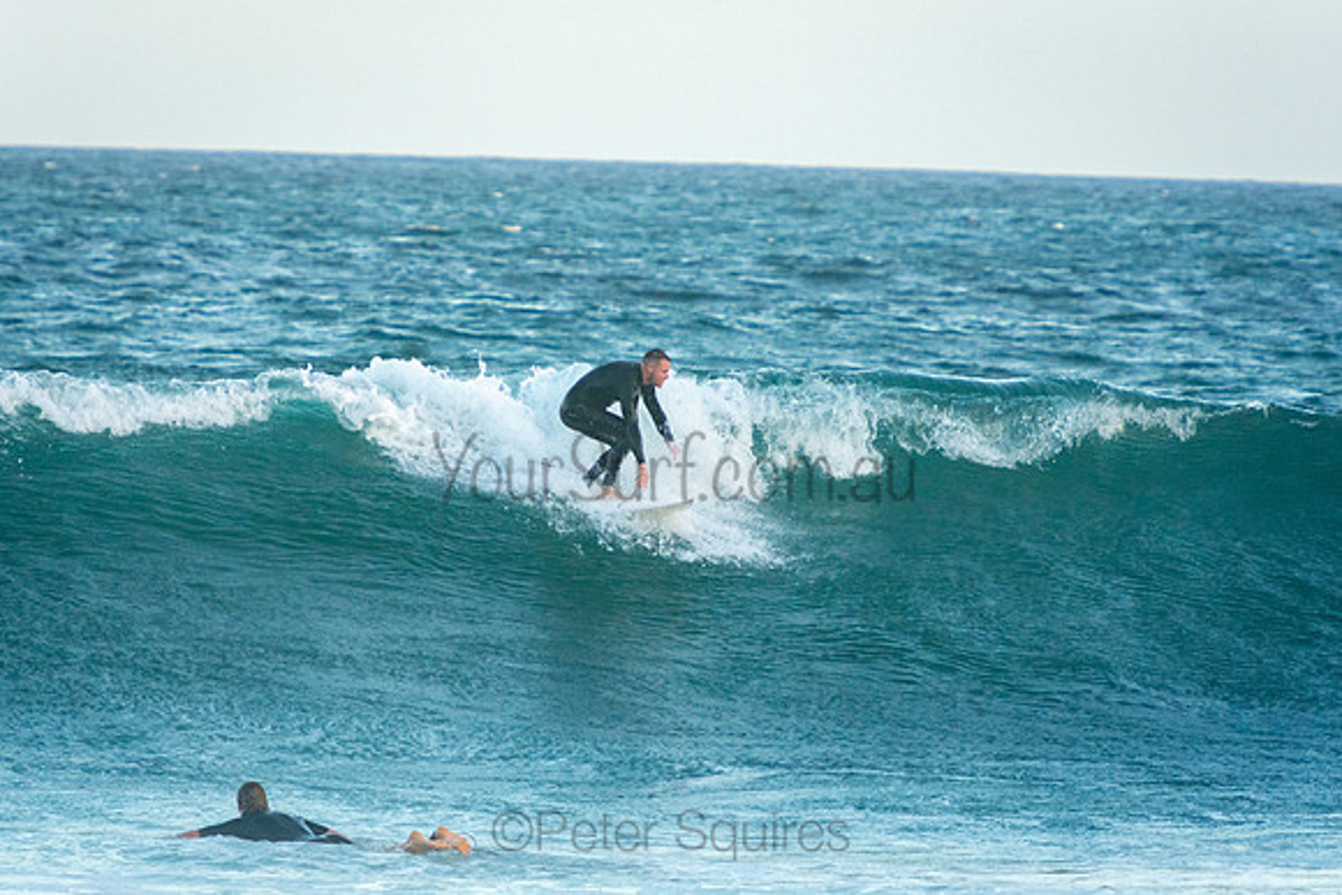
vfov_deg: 2.8
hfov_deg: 4.2
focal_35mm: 488
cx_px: 671
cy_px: 448
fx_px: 18207
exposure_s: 1/800
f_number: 5.6
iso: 1000
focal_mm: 320
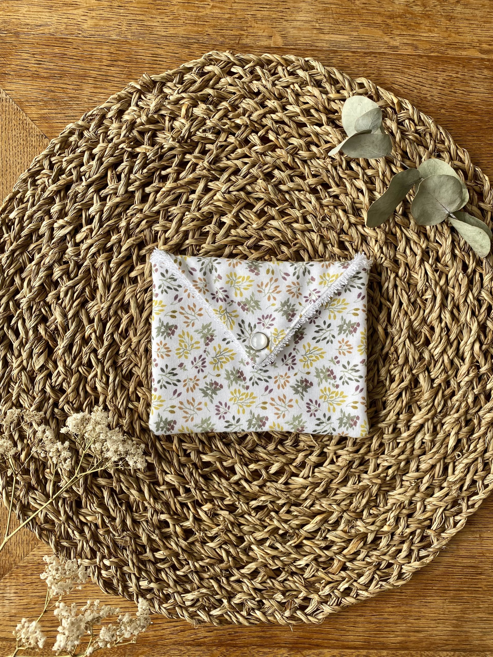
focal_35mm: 26
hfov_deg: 53.1
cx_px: 246
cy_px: 328
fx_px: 494
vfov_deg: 67.3
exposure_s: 1/317
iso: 32
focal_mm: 4.25
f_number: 1.8
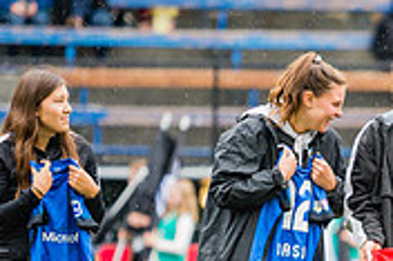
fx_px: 8638
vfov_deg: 1.7
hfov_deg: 2.6
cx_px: 419
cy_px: 274
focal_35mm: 792
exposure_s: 1/1000
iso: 1000
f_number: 2.8
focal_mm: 200
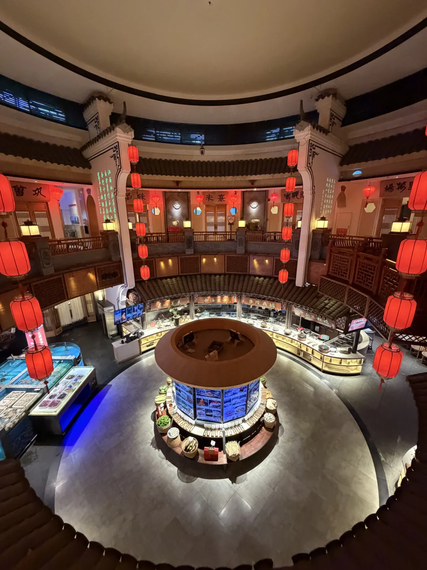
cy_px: 285
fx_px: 230
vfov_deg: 102.1
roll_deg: -0.2
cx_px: 214
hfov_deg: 85.7
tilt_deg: -17.3
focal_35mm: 14
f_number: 2.2
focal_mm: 2.22
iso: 1000
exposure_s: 1/50
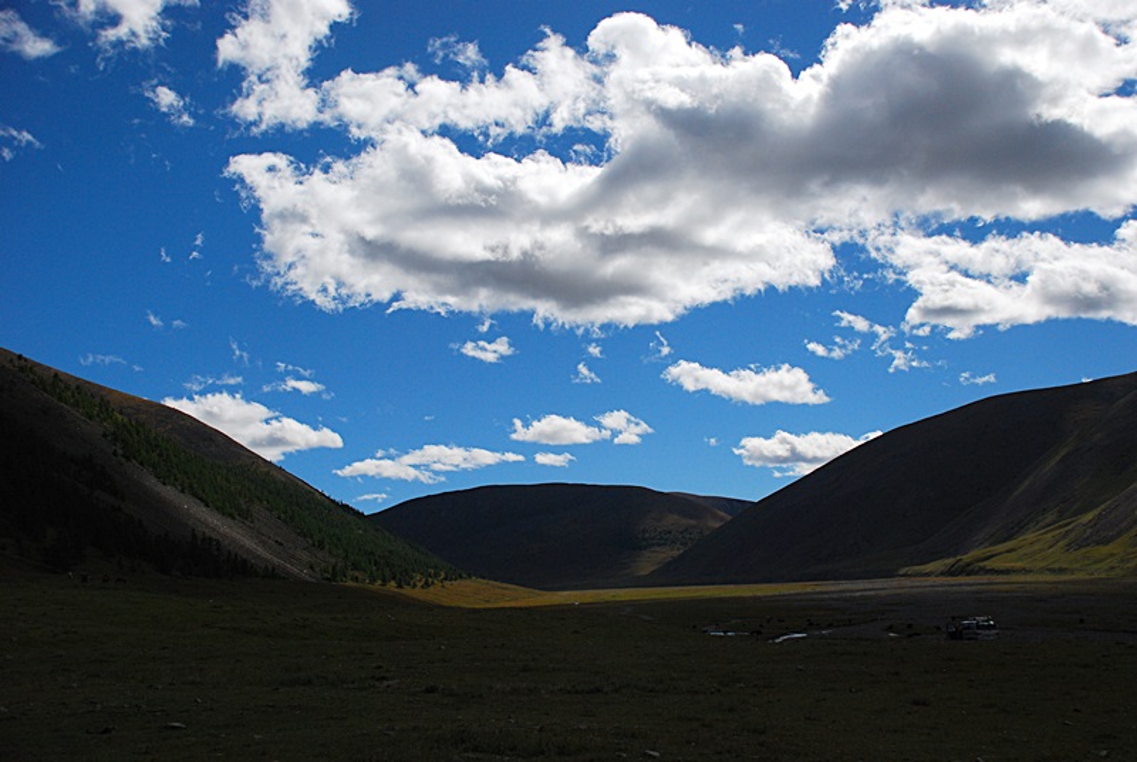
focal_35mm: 39
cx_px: 568
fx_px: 1234
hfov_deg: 49.5
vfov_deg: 34.3
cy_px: 381
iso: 360
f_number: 5.6
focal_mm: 26
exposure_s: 1/4000
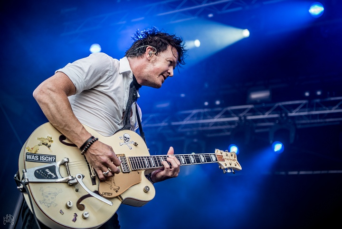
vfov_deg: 26.0
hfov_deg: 38.2
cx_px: 171
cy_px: 114
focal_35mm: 52
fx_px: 494
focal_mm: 52
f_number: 2.8
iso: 125
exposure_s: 1/100
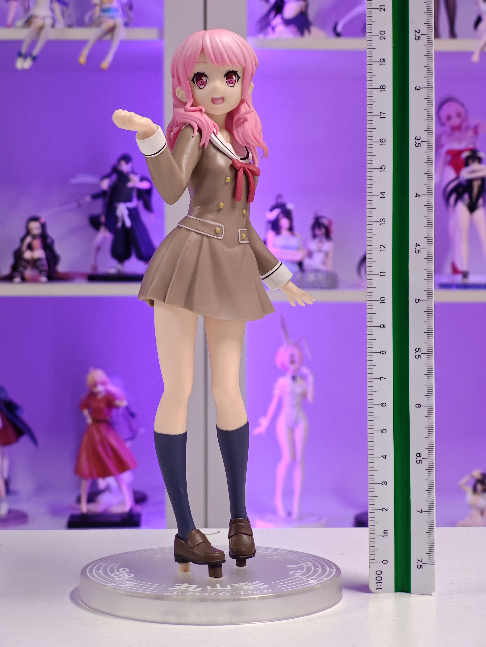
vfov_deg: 24.4
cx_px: 243
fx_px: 1498
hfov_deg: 18.4
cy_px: 324
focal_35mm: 80
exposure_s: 1/18.1
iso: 400
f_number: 2.4
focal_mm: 7.48
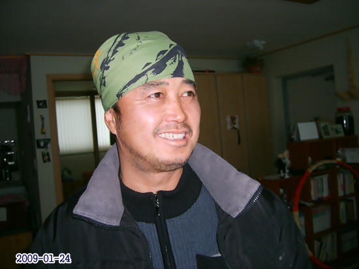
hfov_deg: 52.6
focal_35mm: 35
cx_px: 180
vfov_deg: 40.7
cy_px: 134
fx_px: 363
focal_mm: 5.8
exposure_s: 1/30
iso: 100
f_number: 2.8
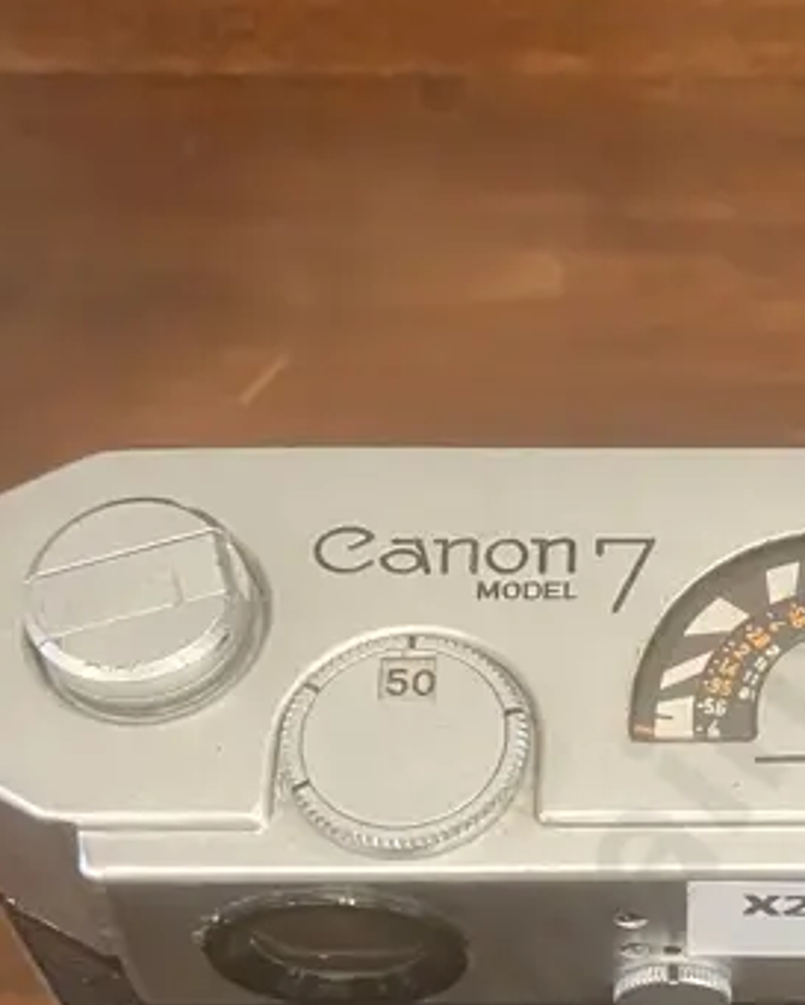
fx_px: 2441
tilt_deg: -58.4
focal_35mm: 82
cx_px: 802
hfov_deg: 18.3
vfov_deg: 23.2
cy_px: 660
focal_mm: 3.99
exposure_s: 1/33
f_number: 1.8
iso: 250
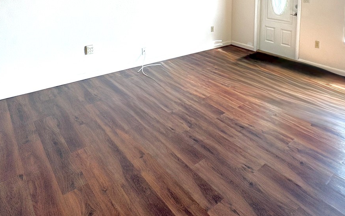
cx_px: 246
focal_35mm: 27
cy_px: 1
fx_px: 254
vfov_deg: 40.4
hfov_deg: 65.4
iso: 100
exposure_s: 1/137
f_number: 2.2
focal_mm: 2.22
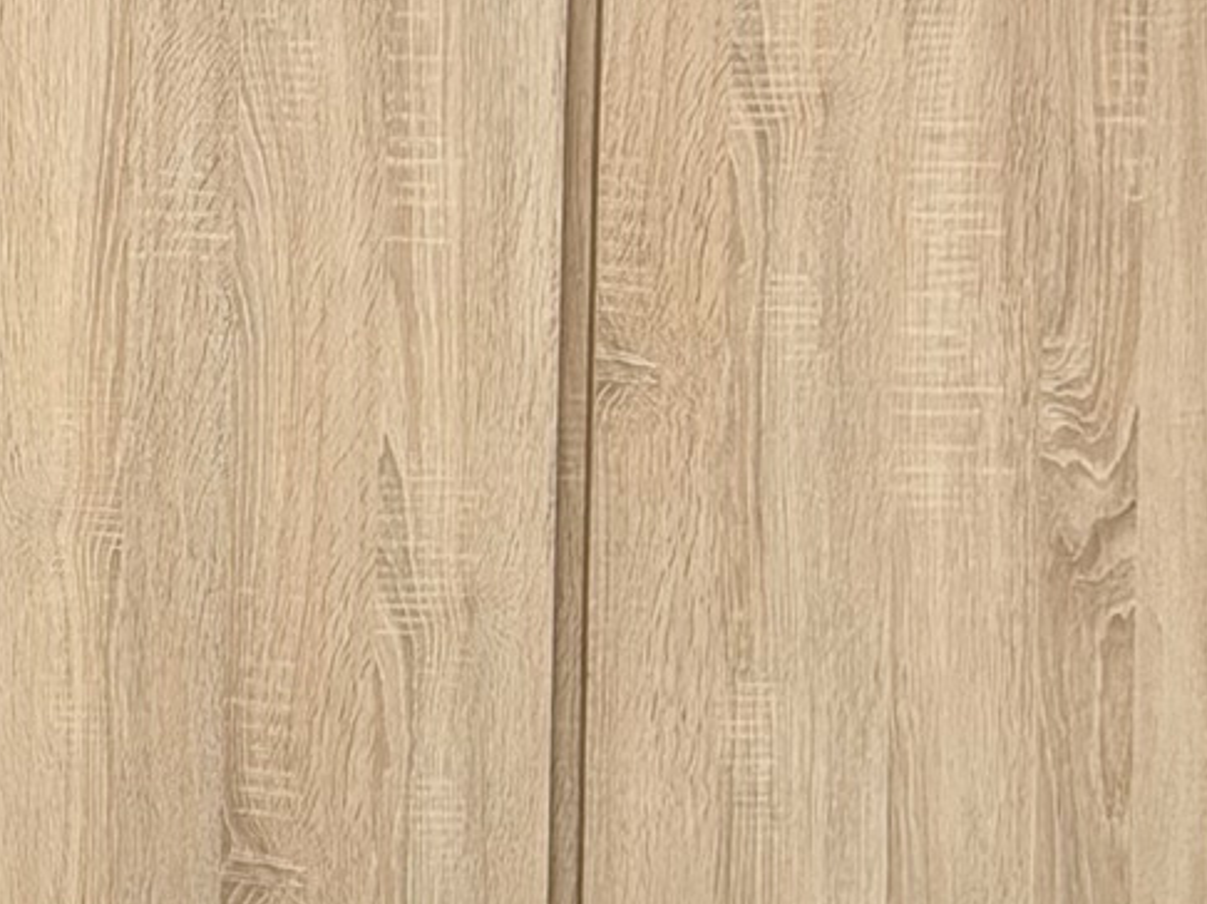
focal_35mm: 193
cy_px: 1043
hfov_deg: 9.8
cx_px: -793
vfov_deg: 7.6
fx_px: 6726
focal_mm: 6.76
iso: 50
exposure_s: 1/50
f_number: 1.78
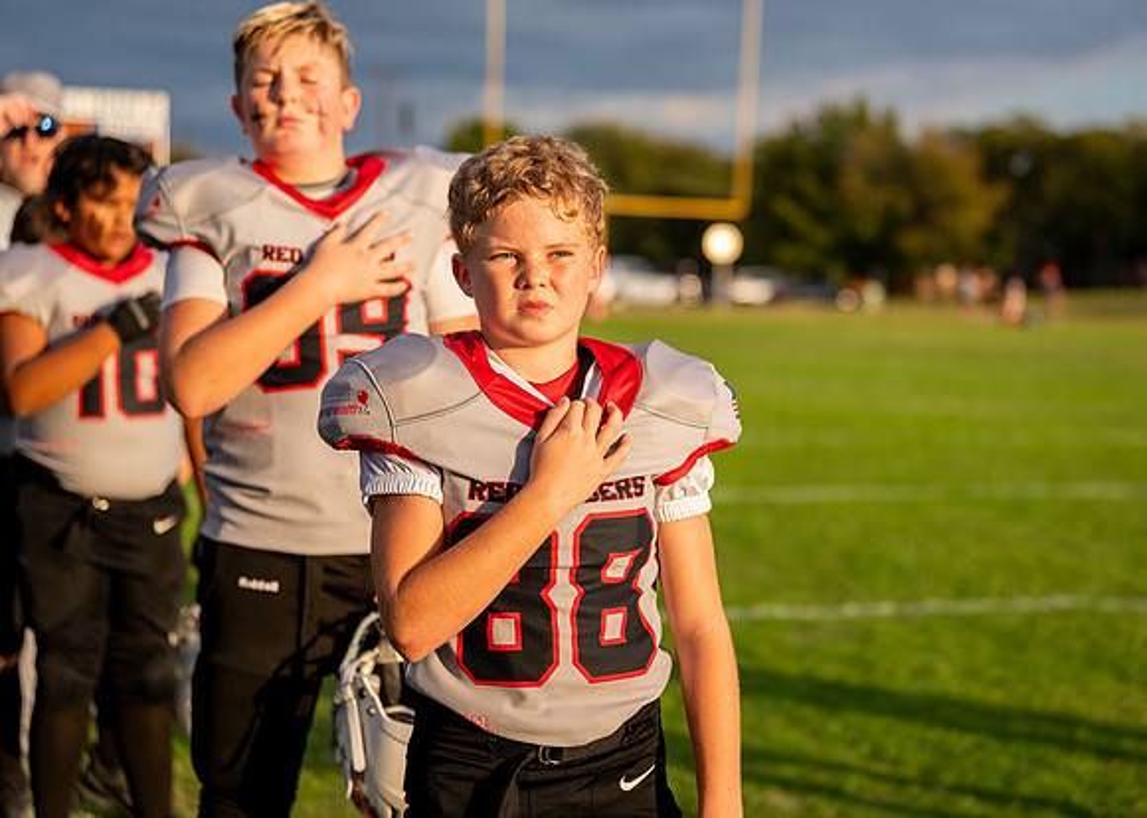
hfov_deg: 26.5
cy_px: 405
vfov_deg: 19.1
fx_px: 2434
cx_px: 623
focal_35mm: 75
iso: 400
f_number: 2.8
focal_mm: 70
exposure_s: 1/2500
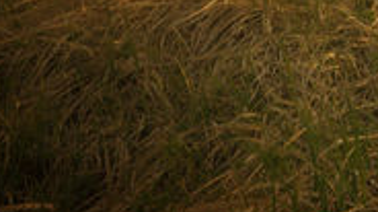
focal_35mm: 154
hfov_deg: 12.0
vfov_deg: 7.4
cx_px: 814
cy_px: -279
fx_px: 1542
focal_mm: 20
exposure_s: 1/100
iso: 100
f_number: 9
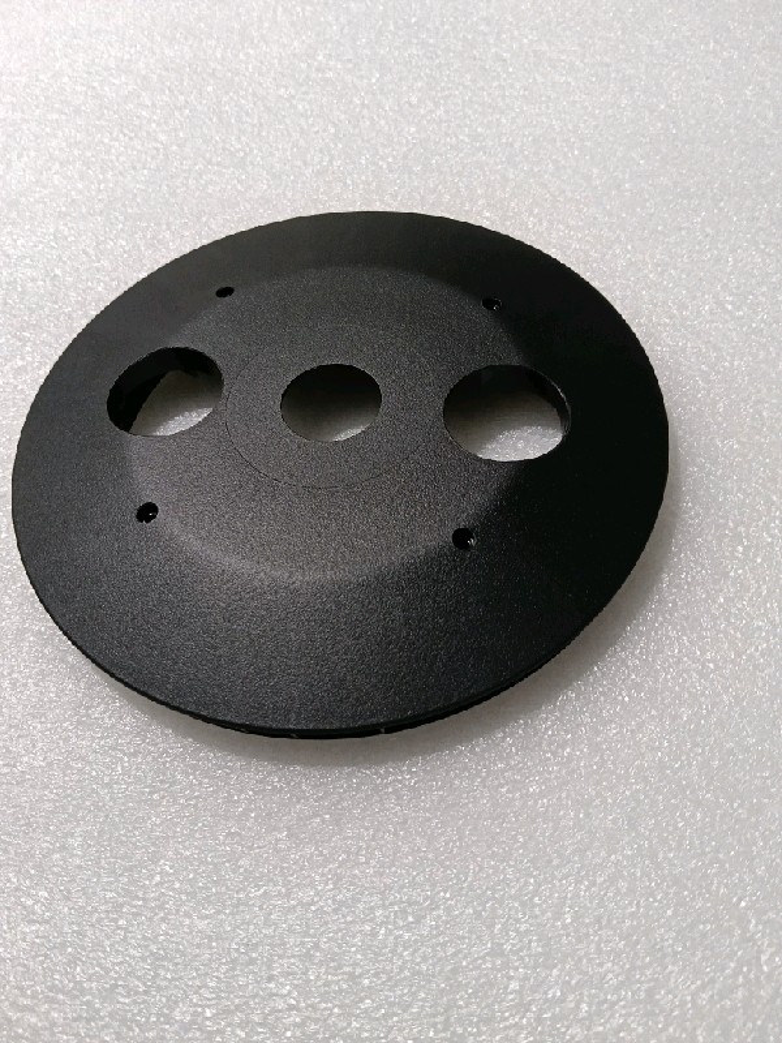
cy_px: 522
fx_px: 813
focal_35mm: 27
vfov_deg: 65.3
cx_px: 391
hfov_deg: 51.4
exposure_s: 1/30
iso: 200
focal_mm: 3.98
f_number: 1.8
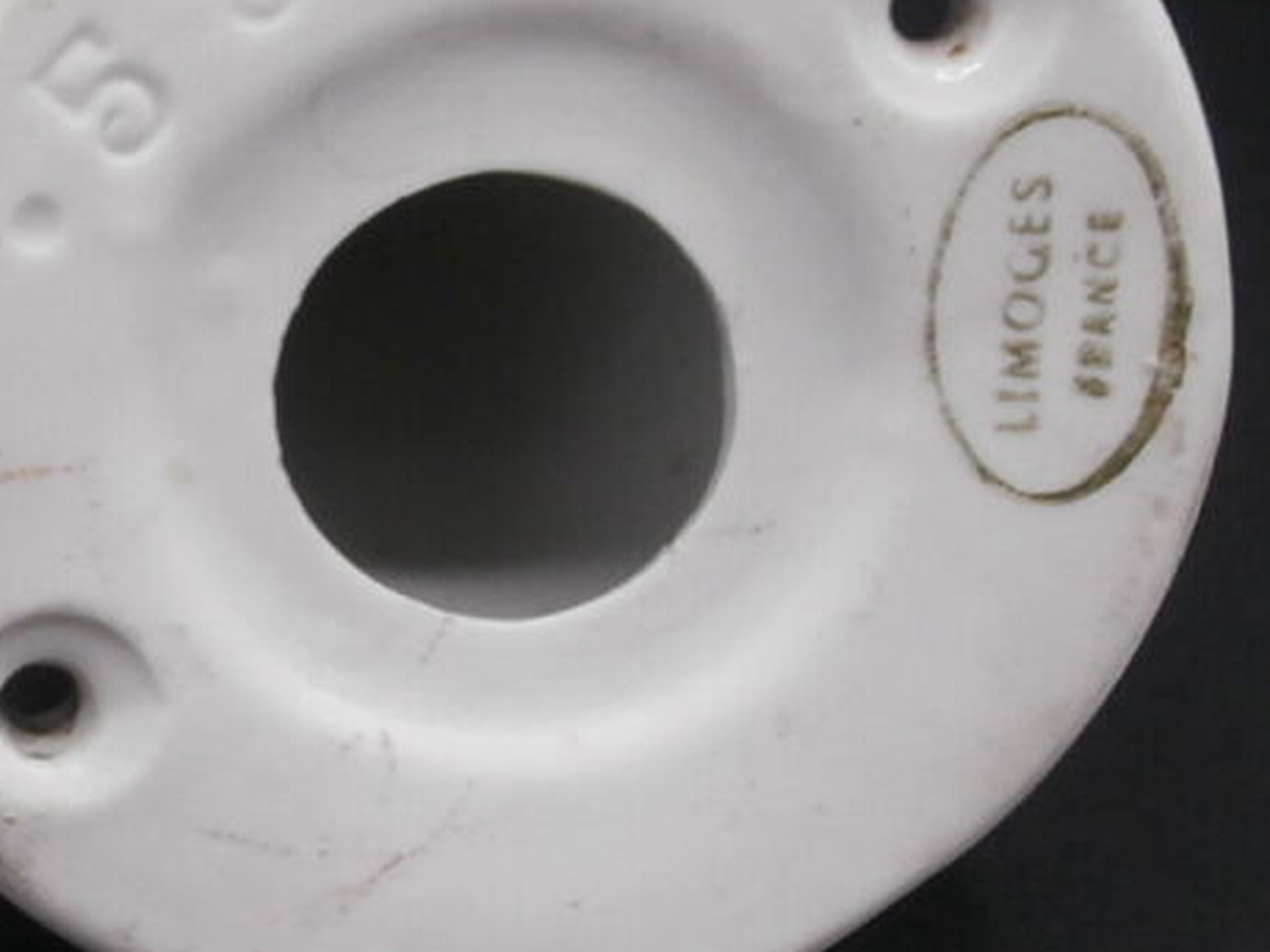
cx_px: -462
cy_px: 396
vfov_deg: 14.0
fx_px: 3888
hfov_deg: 17.2
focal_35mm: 106
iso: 200
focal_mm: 6.67
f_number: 3.9
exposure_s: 1/250
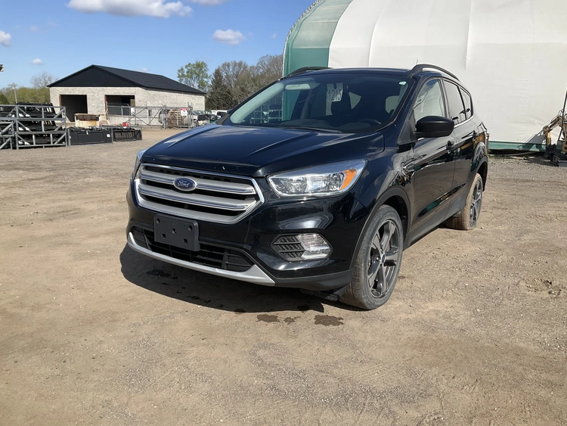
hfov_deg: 61.6
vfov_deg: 48.3
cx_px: 284
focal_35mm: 29
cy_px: 213
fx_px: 475
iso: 25
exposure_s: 1/2141
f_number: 1.8
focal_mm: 3
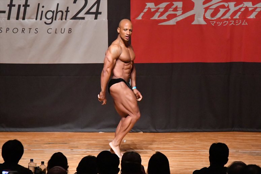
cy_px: 87
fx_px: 1957
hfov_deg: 7.6
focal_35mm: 270
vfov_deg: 5.1
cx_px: 130
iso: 12800
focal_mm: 180
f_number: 5.6
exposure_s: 1/400
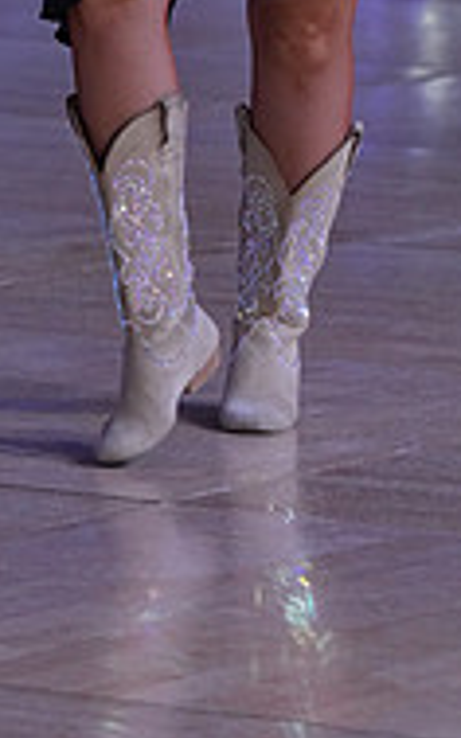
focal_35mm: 442
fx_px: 8892
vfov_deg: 4.7
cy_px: -281
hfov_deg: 3.0
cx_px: 57
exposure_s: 1/500
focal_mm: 141
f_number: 4
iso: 2500
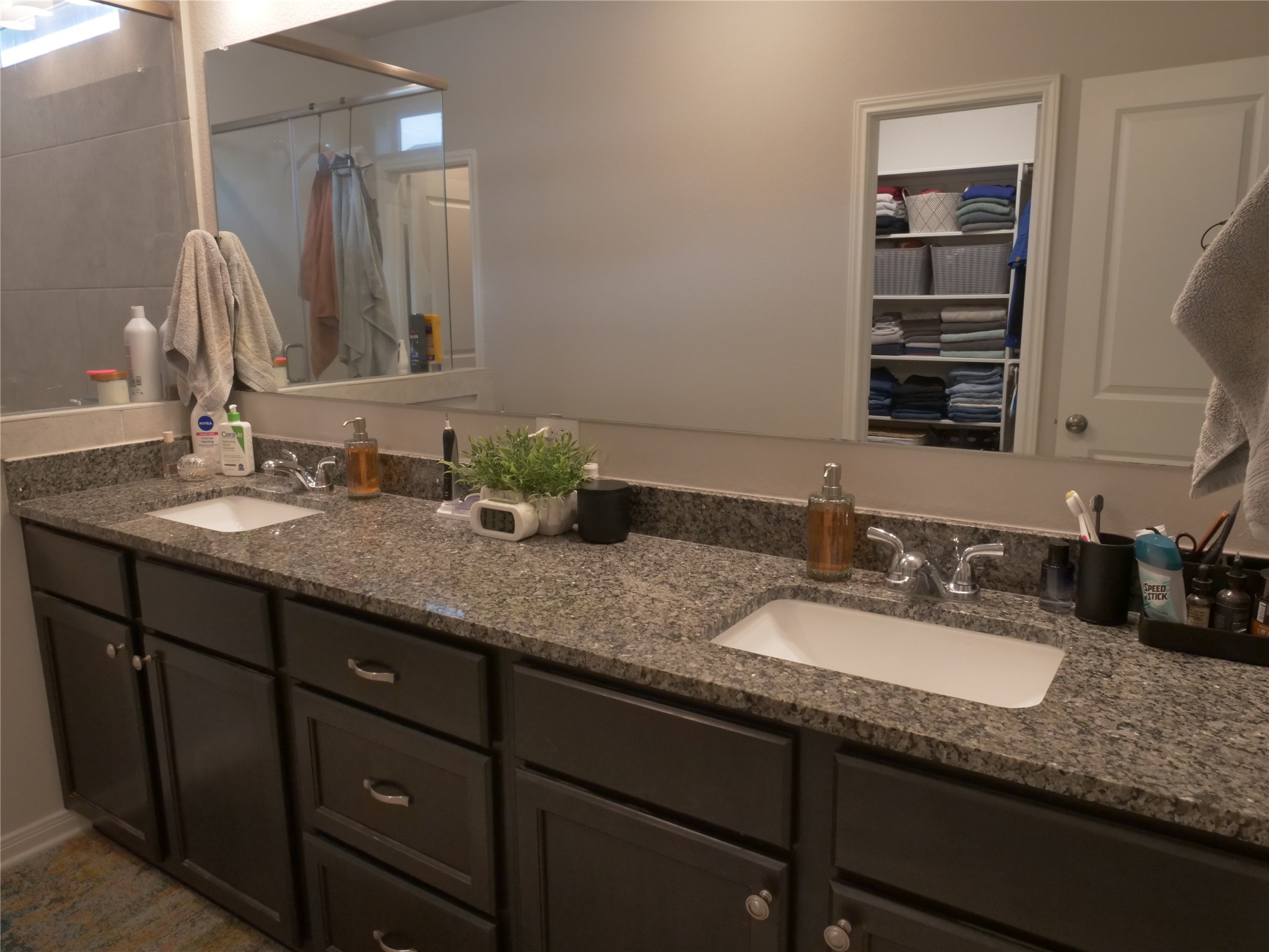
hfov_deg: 71.6
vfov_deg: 56.8
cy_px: 476
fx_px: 880
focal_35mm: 24
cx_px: 634
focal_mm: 12
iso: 1250
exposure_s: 1/30
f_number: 8
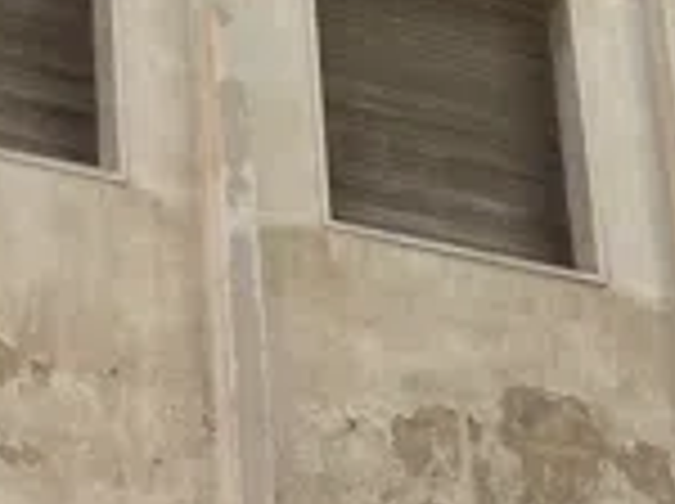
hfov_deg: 16.9
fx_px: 2161
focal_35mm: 111
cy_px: 765
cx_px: -158
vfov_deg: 12.6
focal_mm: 4.25
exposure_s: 1/2463
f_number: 1.8
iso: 32
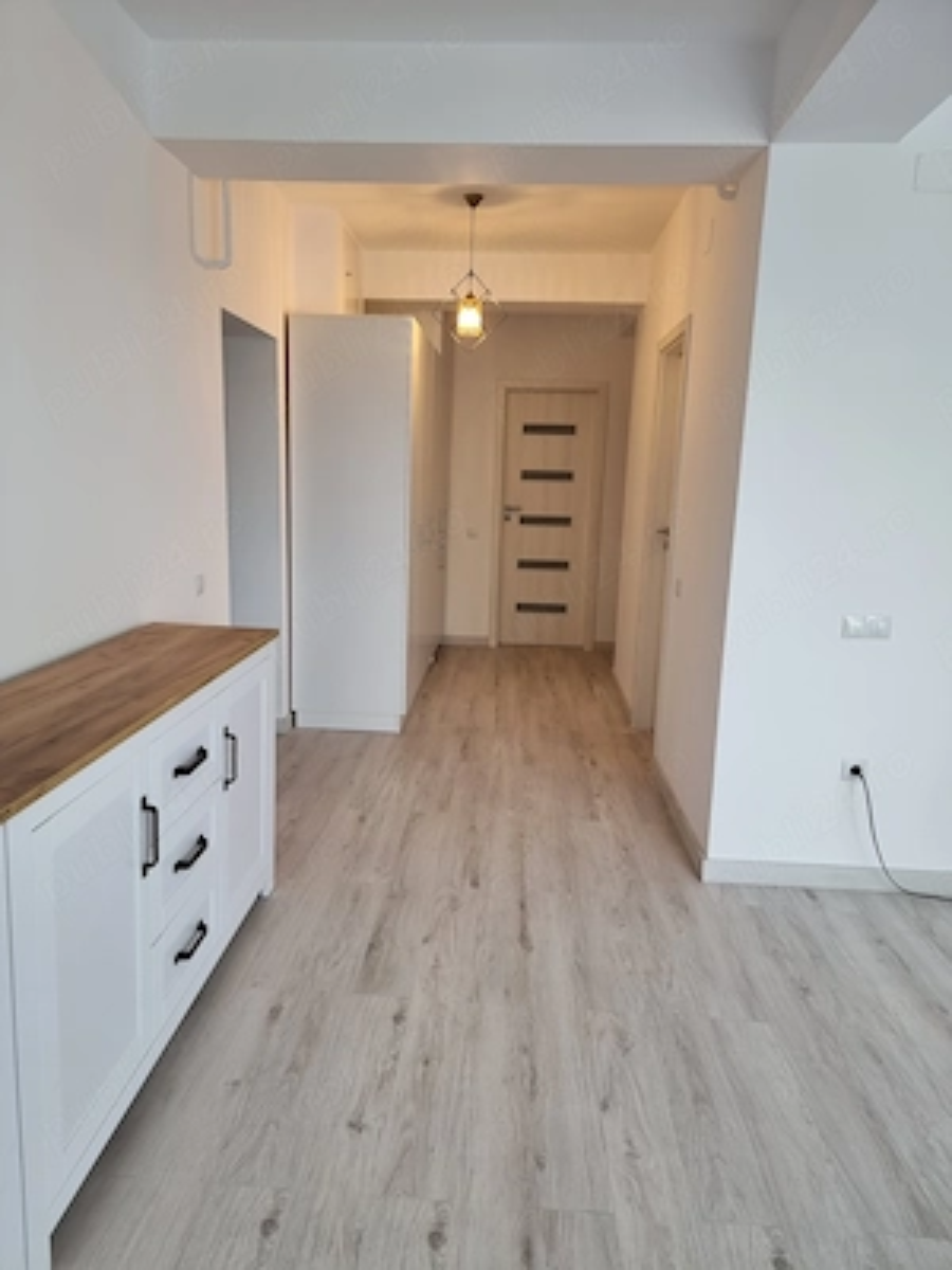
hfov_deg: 56.8
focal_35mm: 24
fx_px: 880
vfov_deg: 71.6
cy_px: 635
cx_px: 476
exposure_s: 1/100
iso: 100
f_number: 1.8
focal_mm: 6.7
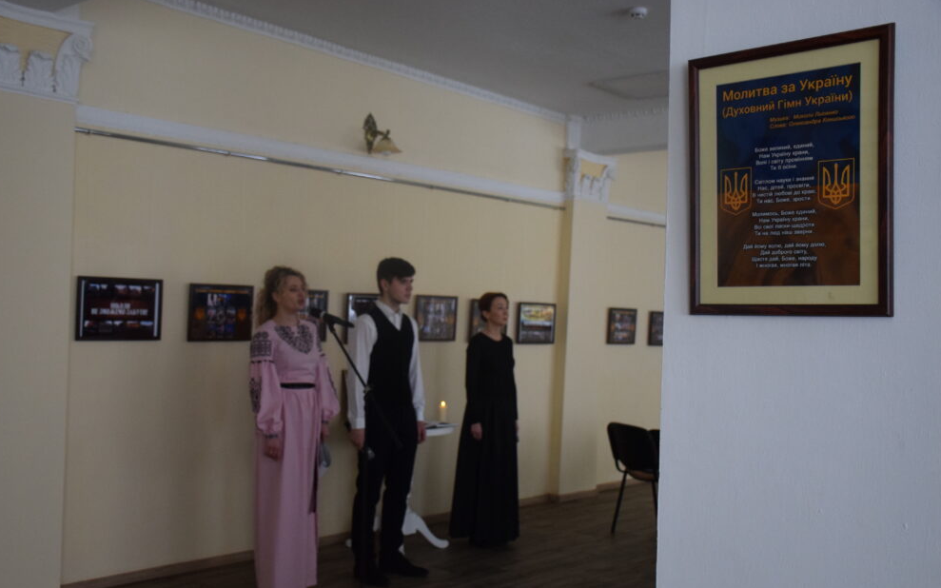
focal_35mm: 38
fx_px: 974
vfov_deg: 33.6
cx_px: 460
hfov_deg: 51.5
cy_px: 307
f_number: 3.8
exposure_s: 1/60
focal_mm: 24
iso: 1600
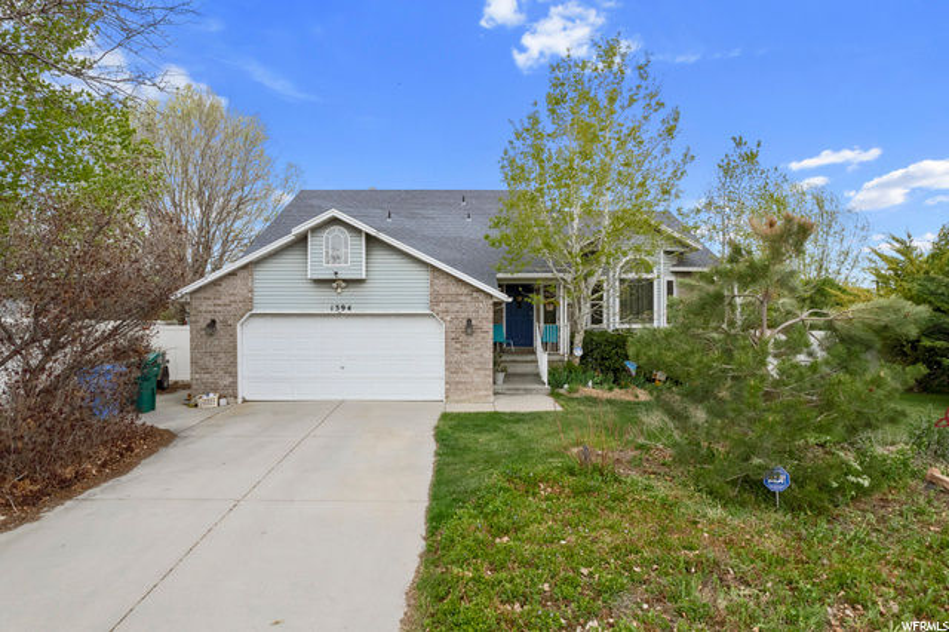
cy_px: 316
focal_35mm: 22
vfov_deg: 57.2
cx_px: 474
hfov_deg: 78.6
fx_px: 580
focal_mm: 8.38
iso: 100
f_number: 2.8
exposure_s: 1/1250
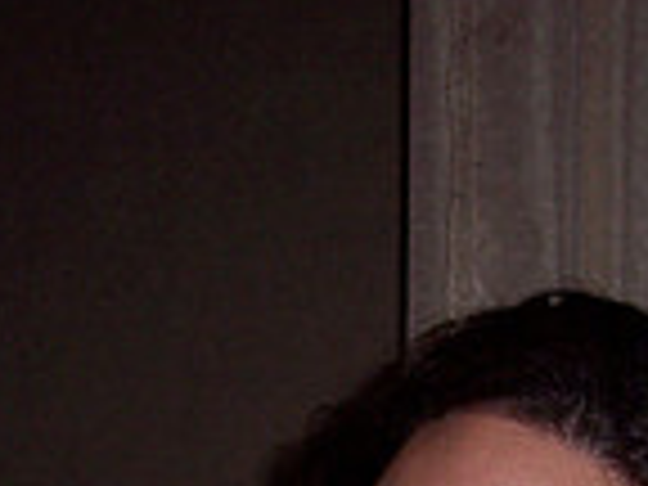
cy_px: 961
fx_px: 2939
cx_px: 130
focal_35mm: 157
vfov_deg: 8.9
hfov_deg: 12.5
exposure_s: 1/60
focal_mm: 8
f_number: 2.8
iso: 100
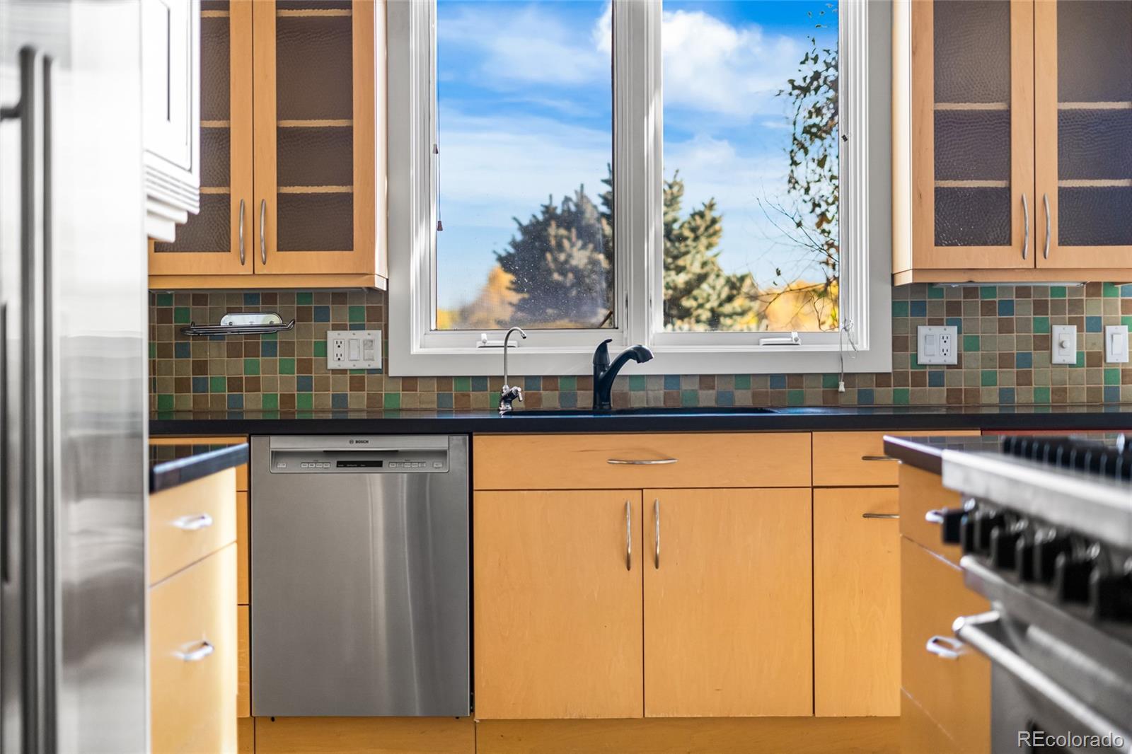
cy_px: 377
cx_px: 566
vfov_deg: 27.0
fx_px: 1572
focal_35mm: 50
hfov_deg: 39.6
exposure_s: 1/160
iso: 400
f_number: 1.8
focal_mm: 50
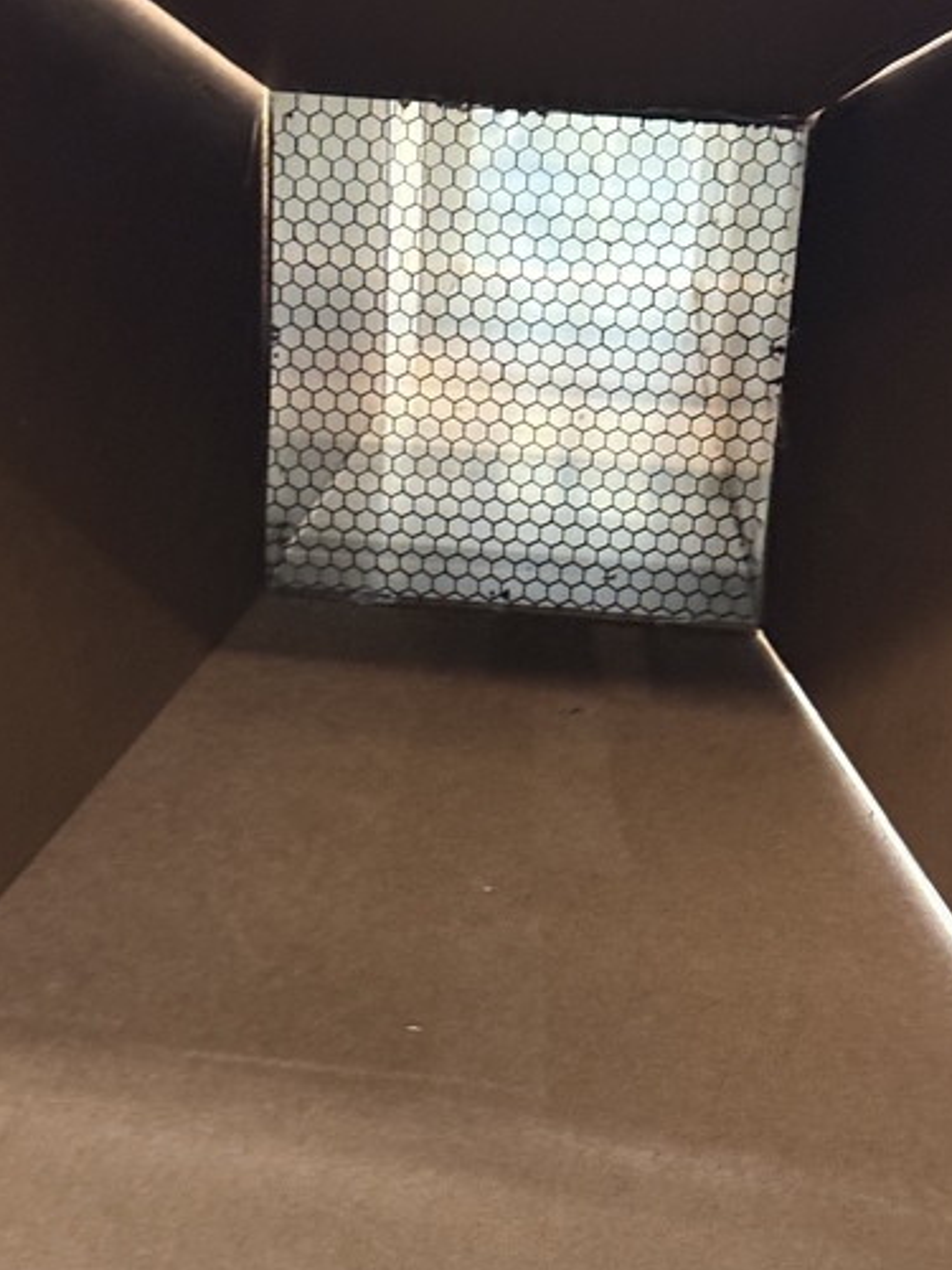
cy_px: 685
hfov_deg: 26.6
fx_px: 2017
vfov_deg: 34.9
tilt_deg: -16.9
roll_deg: -5.3
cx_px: 475
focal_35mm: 55
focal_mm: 6.76
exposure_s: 1/25
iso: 500
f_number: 1.78
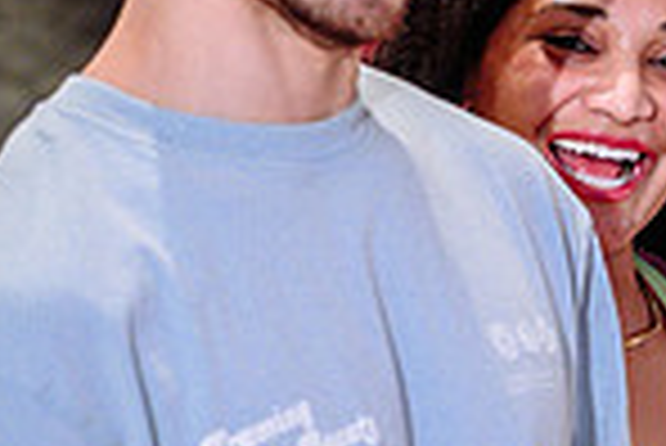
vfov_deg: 6.1
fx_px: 4204
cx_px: 490
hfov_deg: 9.0
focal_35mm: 227
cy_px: 374
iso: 1250
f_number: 2
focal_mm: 39
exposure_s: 1/320
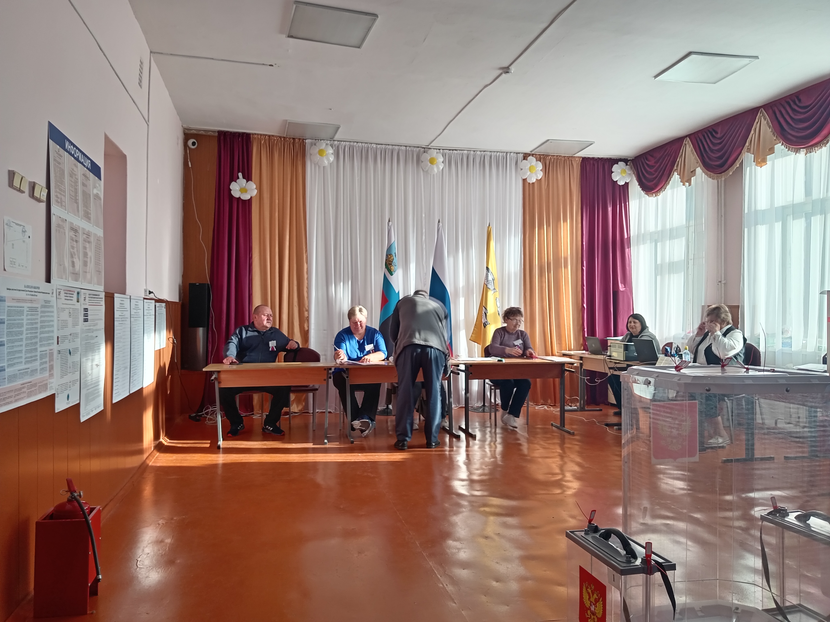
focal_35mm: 27
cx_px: 415
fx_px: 647
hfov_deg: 65.3
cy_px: 311
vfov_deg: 51.3
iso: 125
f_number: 1.8
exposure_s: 1/33.3
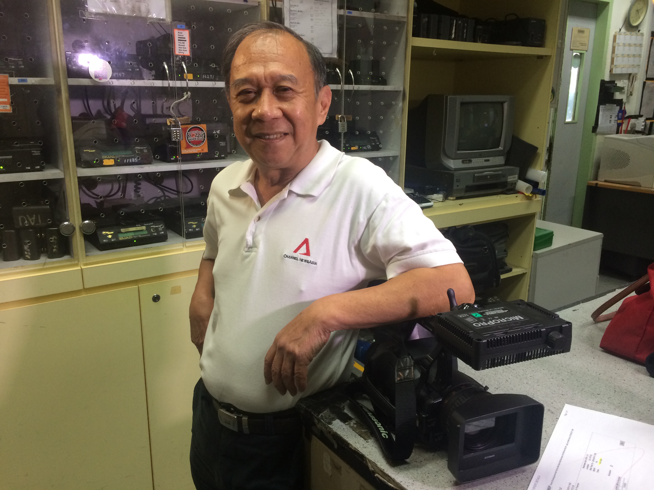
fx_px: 567
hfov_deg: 60.0
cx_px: 327
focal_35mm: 30
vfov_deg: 46.8
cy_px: 245
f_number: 2.2
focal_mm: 4.12
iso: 80
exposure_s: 1/33
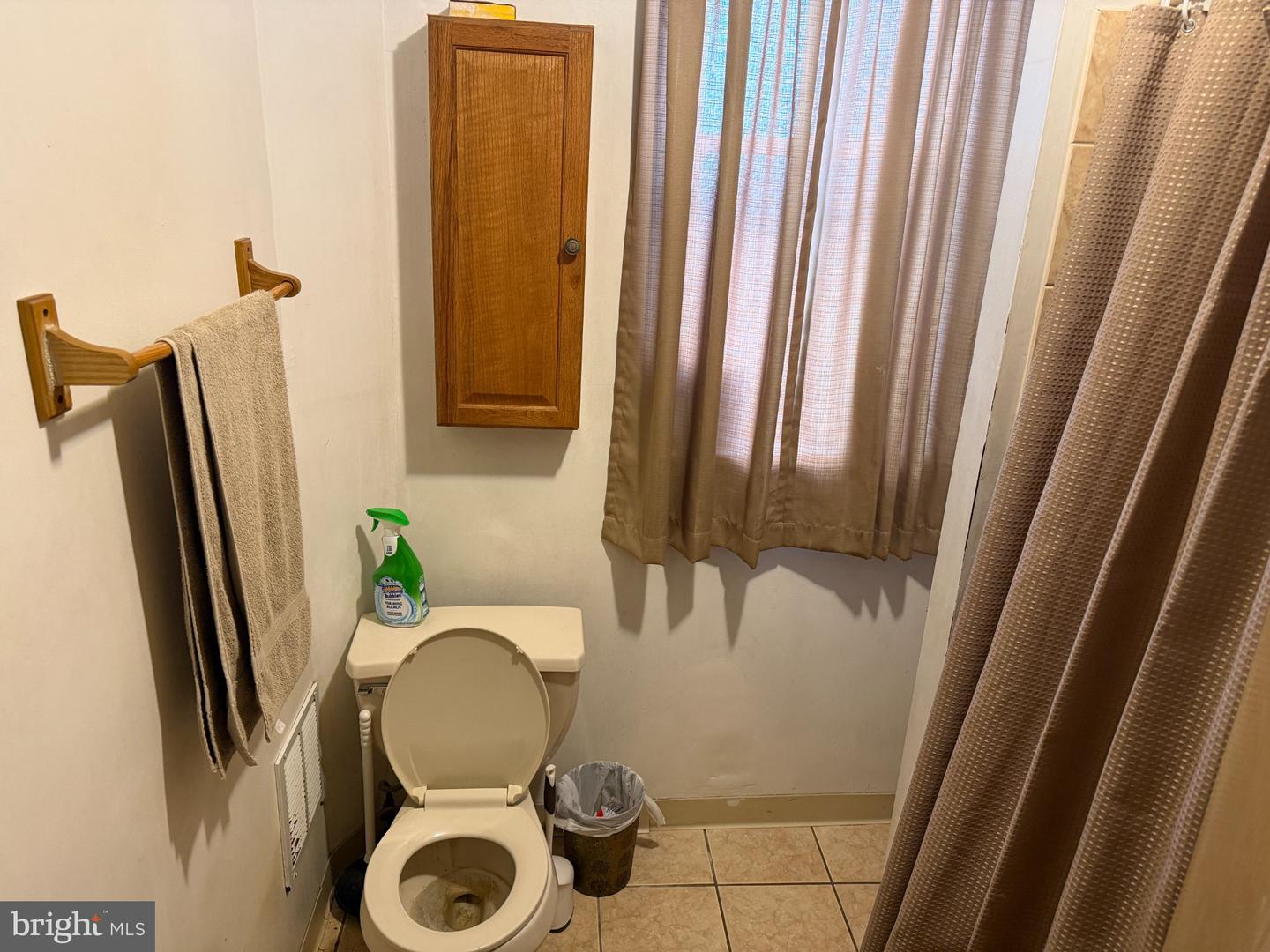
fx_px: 881
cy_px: 476
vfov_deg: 56.8
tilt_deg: -19.4
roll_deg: -2.7
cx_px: 635
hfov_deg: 71.6
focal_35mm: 24
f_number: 1.78
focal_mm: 6.76
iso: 320
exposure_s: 1/60
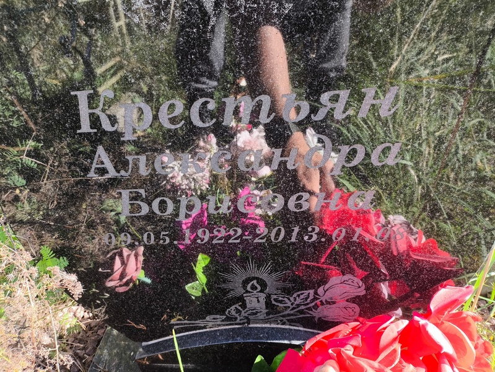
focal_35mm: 25
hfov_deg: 69.4
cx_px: 248
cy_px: 186
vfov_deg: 54.9
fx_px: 358
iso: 50
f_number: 1.7
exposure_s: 1/172
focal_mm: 4.71
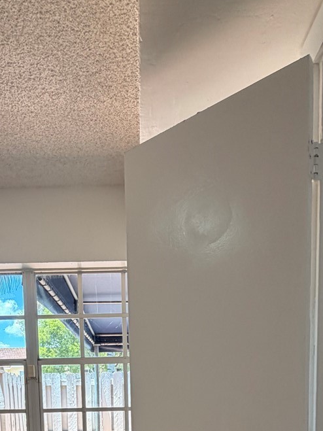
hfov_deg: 41.7
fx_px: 423
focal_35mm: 34
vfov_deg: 44.5
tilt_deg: -5.3
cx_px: 141
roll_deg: +1.0
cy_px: 446
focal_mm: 2.22
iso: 100
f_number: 2.2
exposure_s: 1/120
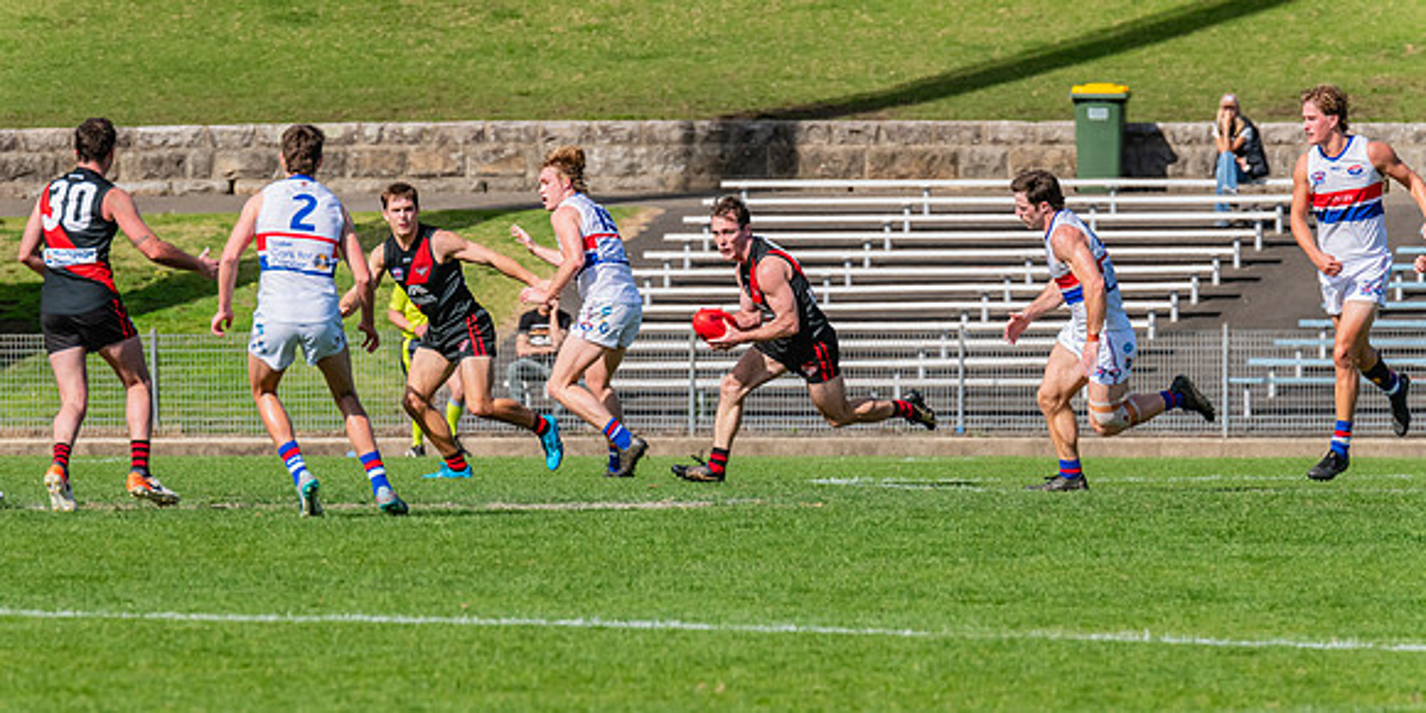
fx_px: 17200
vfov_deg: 2.4
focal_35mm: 467
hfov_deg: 4.7
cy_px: 415
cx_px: 694
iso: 800
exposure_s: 1/1600
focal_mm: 420
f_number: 11
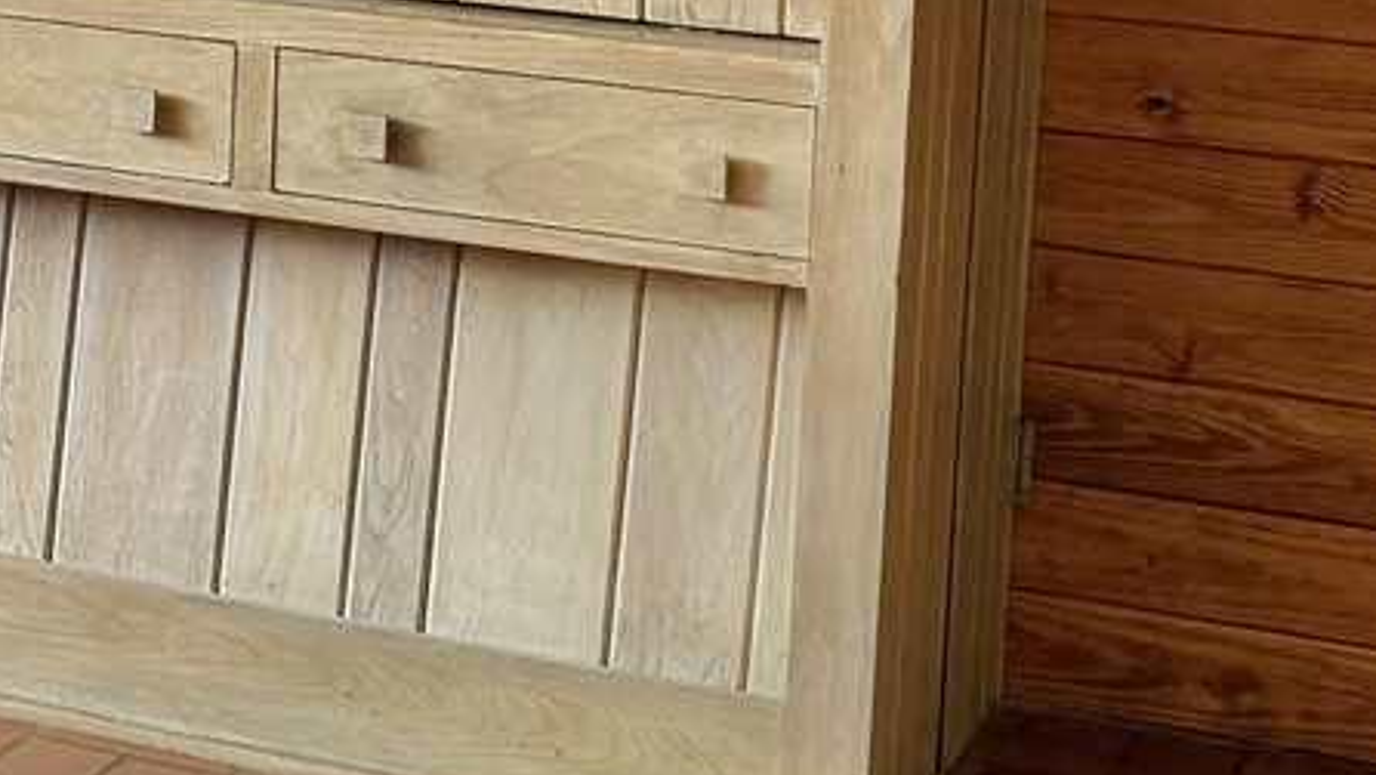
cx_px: -901
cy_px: -232
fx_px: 4379
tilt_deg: -6.2
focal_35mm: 120
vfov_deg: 9.9
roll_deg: -1.0
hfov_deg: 15.8
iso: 200
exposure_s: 1/121
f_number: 1.78
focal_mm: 6.76
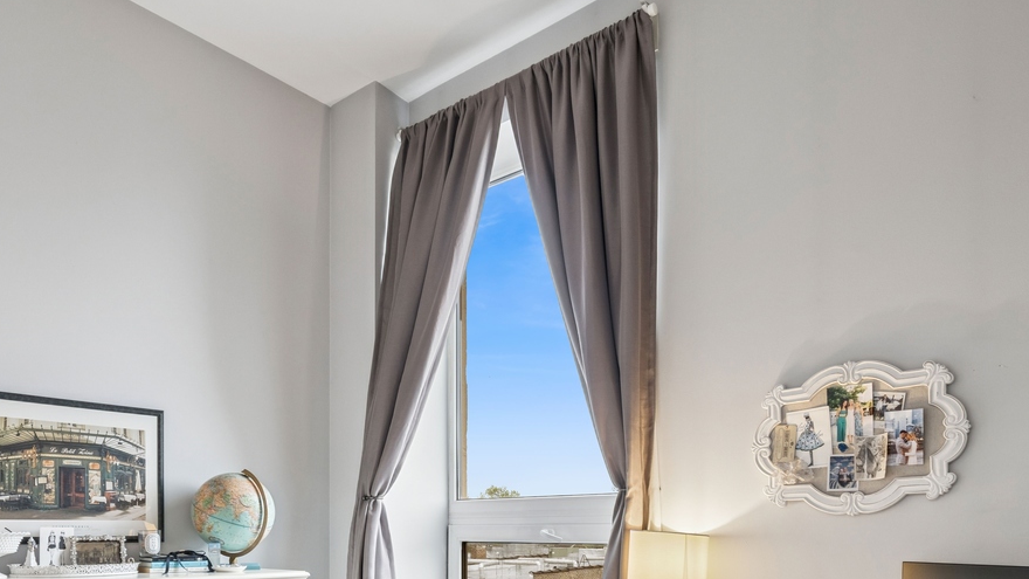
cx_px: 518
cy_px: 544
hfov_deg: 69.9
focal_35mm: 27
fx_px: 737
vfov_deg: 39.2
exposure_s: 1/25
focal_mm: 14
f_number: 8
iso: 200
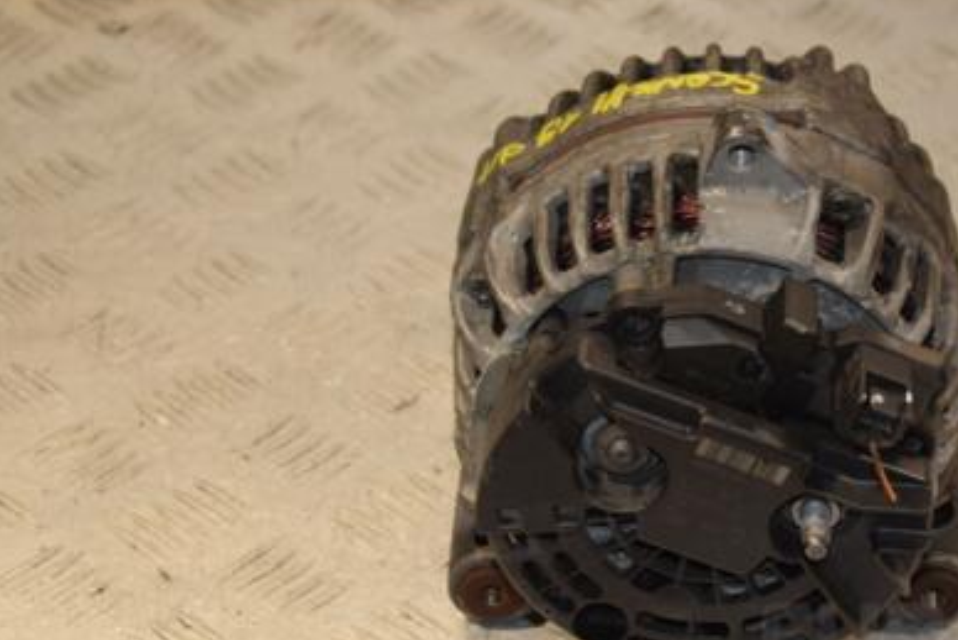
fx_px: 3088
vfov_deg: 11.8
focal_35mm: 116
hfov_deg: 17.5
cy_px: 311
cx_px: 716
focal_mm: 50
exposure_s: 1/200
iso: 800
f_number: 5.6
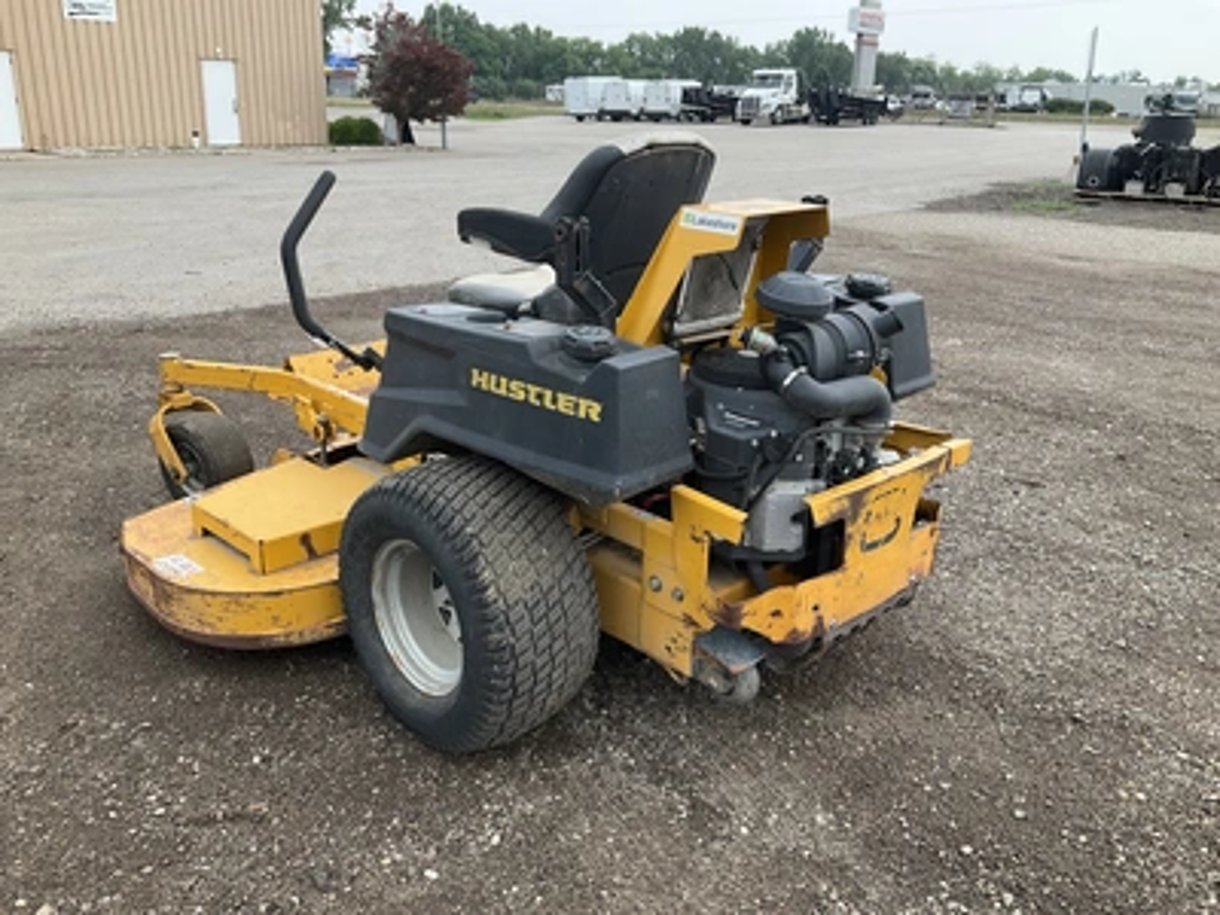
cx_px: 610
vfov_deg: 48.2
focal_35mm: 29
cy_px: 458
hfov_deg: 61.7
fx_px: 1022
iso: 25
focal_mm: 3
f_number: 1.8
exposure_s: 1/279
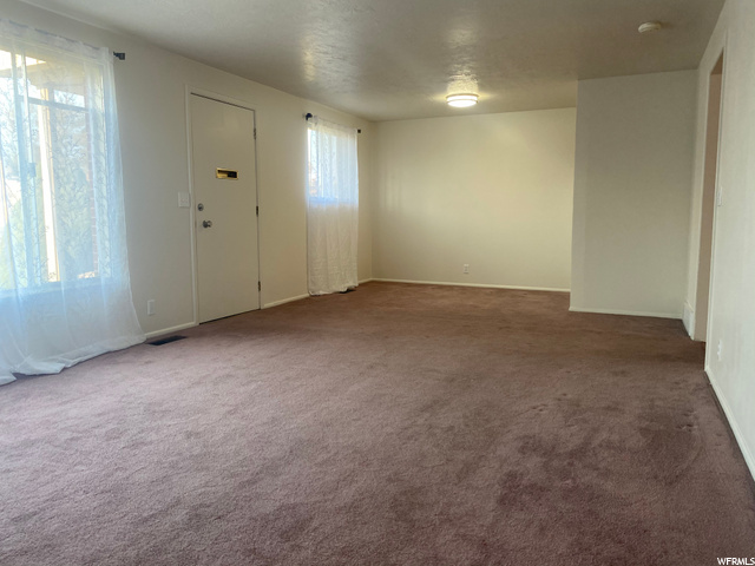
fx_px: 567
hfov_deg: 67.3
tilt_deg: -6.9
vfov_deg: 53.1
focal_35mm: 26
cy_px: 283
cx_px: 378
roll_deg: +0.3
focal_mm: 4.25
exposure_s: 1/120
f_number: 1.8
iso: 125
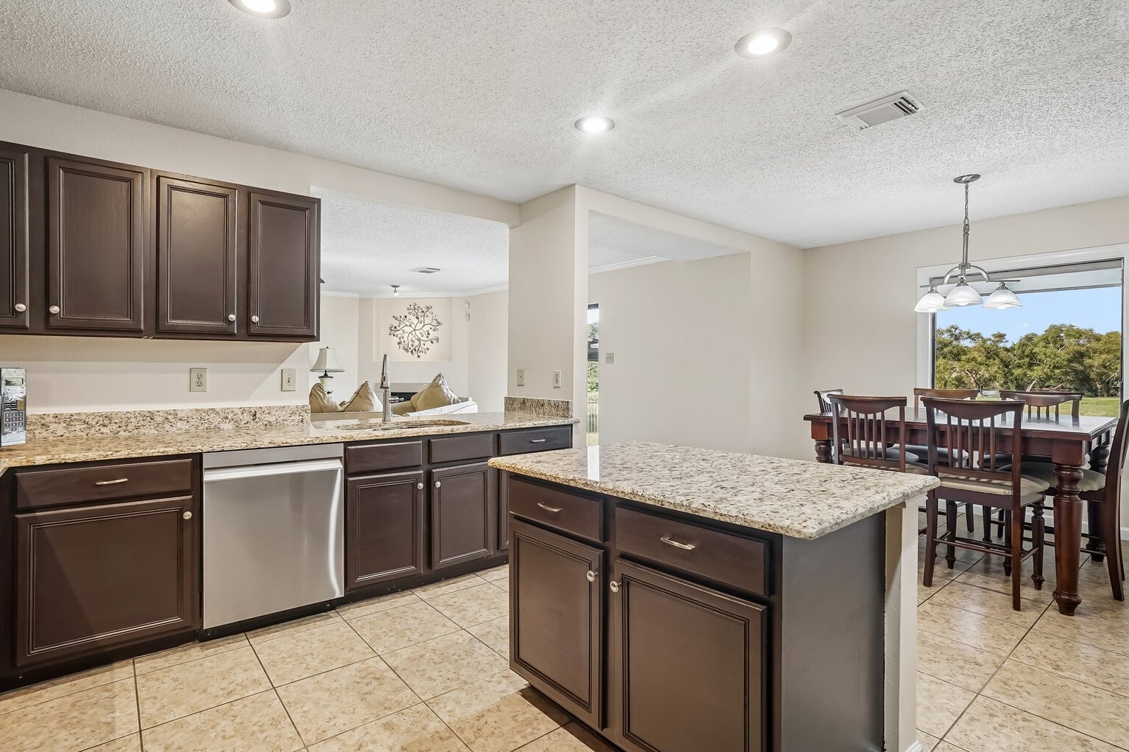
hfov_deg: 93.2
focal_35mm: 17
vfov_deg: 70.4
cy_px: 372
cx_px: 538
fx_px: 533
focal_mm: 16
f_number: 8
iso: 400
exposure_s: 1/3.33
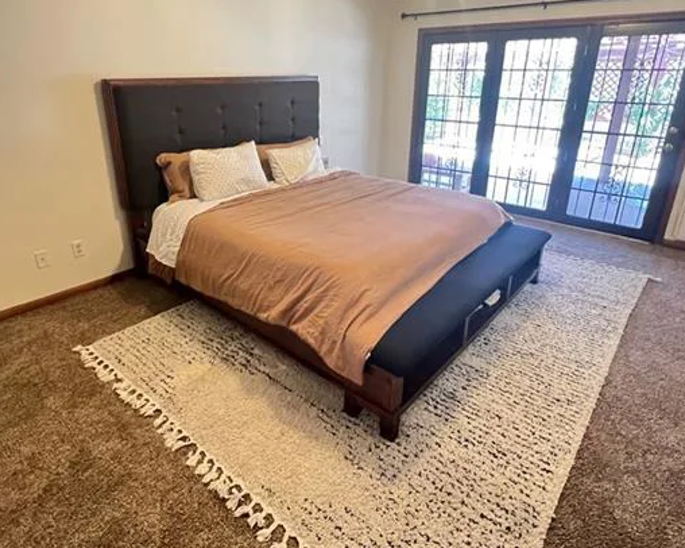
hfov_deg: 80.3
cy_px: 229
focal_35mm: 20
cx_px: 317
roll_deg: -0.2
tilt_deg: -20.1
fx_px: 405
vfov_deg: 67.6
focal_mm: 1.57
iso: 1000
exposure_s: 1/40
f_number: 1.8
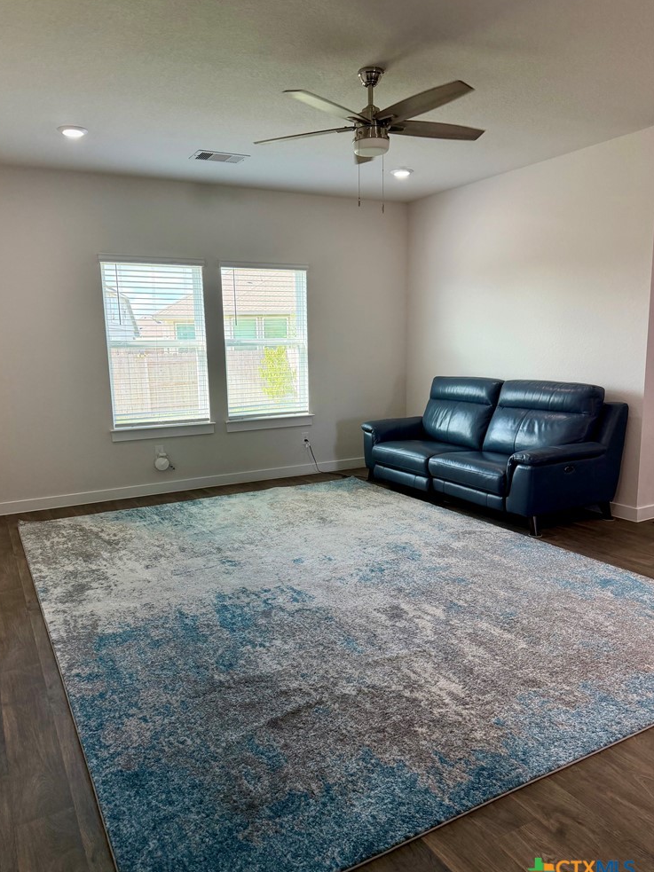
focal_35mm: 25
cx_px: 315
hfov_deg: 54.9
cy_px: 446
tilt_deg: -8.9
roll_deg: +1.4
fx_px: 630
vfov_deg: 69.4
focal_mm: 6.76
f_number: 1.78
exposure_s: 1/230
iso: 200
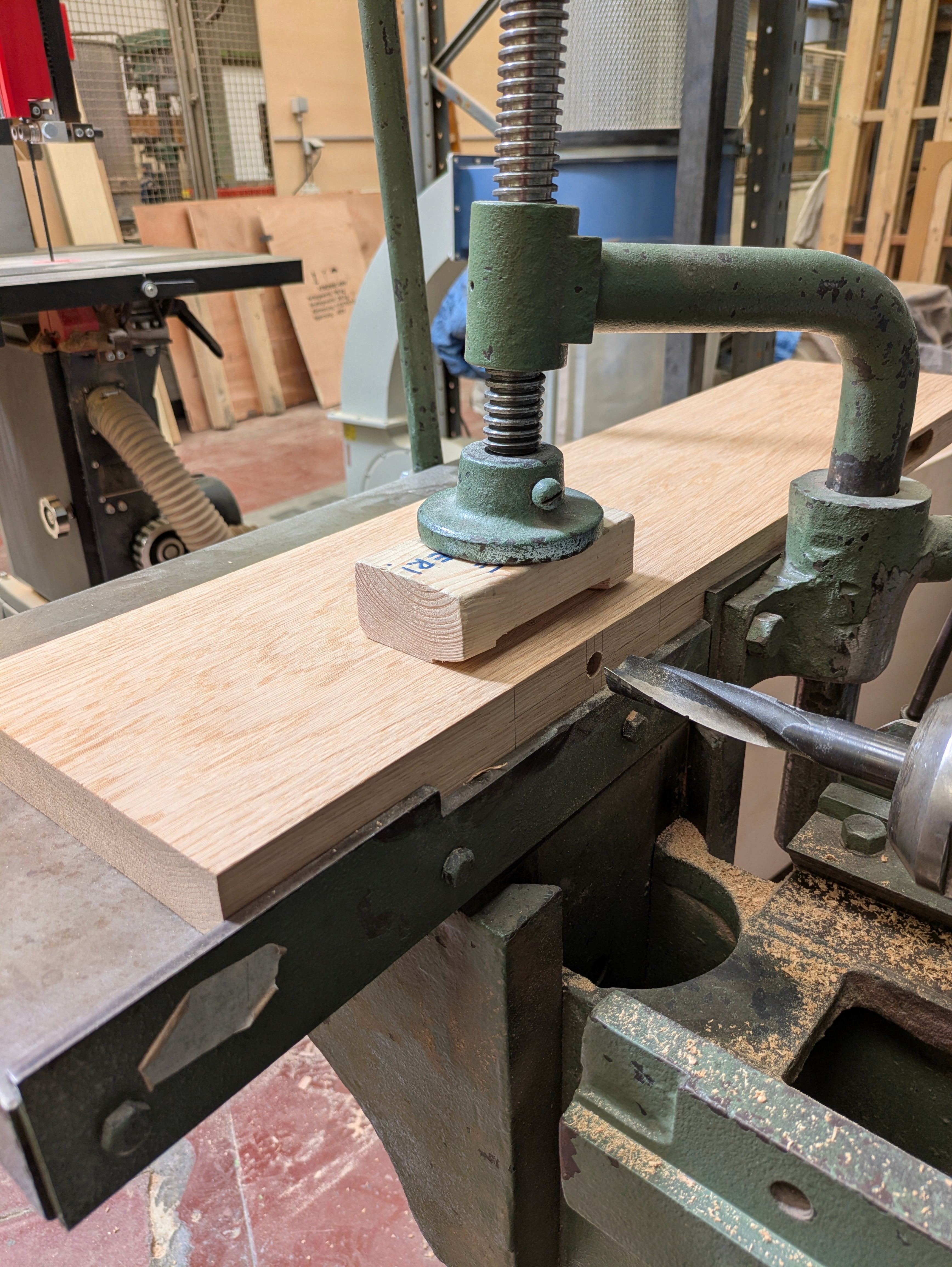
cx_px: 476
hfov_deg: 54.9
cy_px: 634
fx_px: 916
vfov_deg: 69.4
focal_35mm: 25
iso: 56
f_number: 1.89
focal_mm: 5.43
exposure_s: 1/33.3
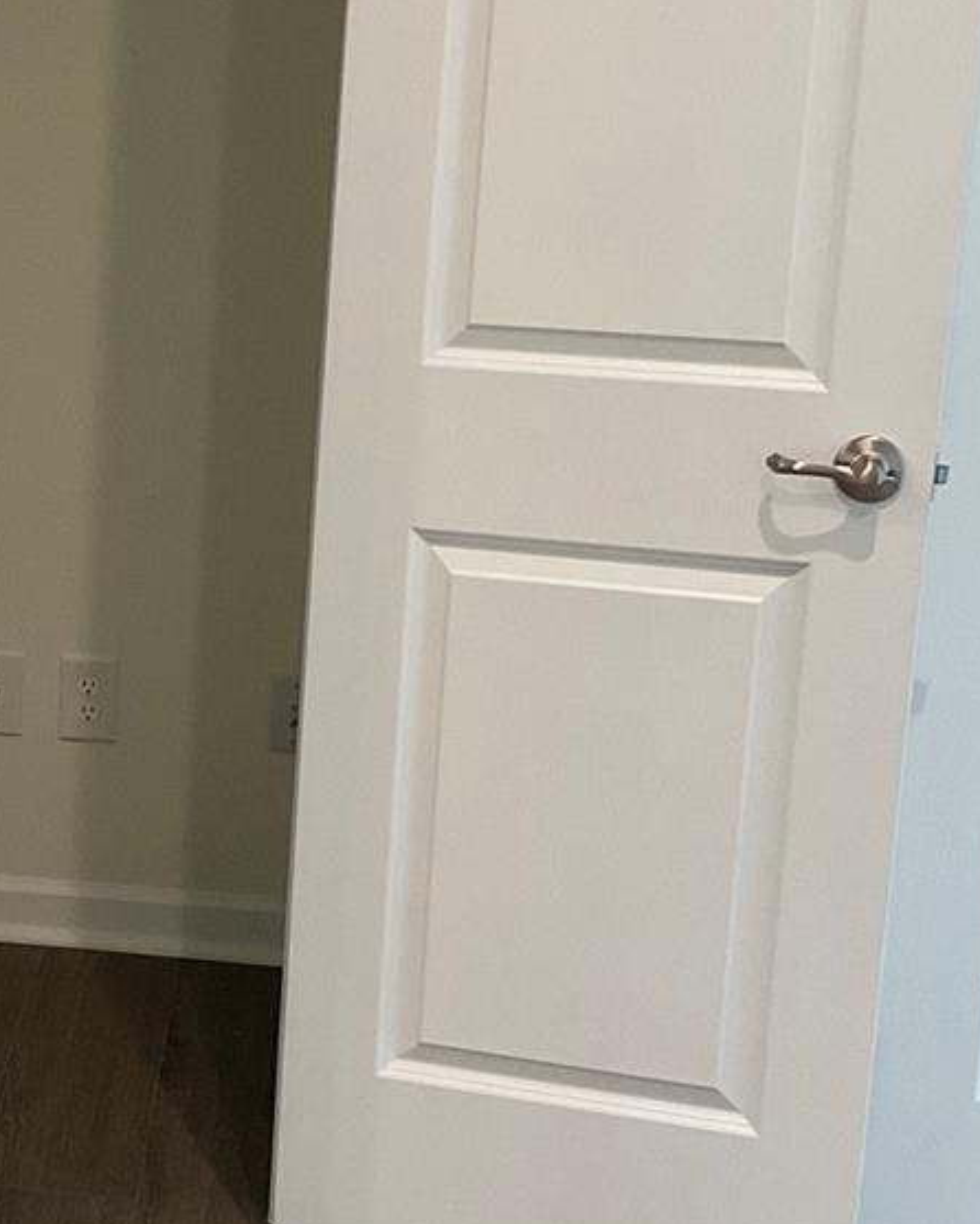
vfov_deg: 24.4
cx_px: -154
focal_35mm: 78
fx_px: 2826
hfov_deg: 18.7
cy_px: 552
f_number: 1.8
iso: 100
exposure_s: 1/60
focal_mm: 3
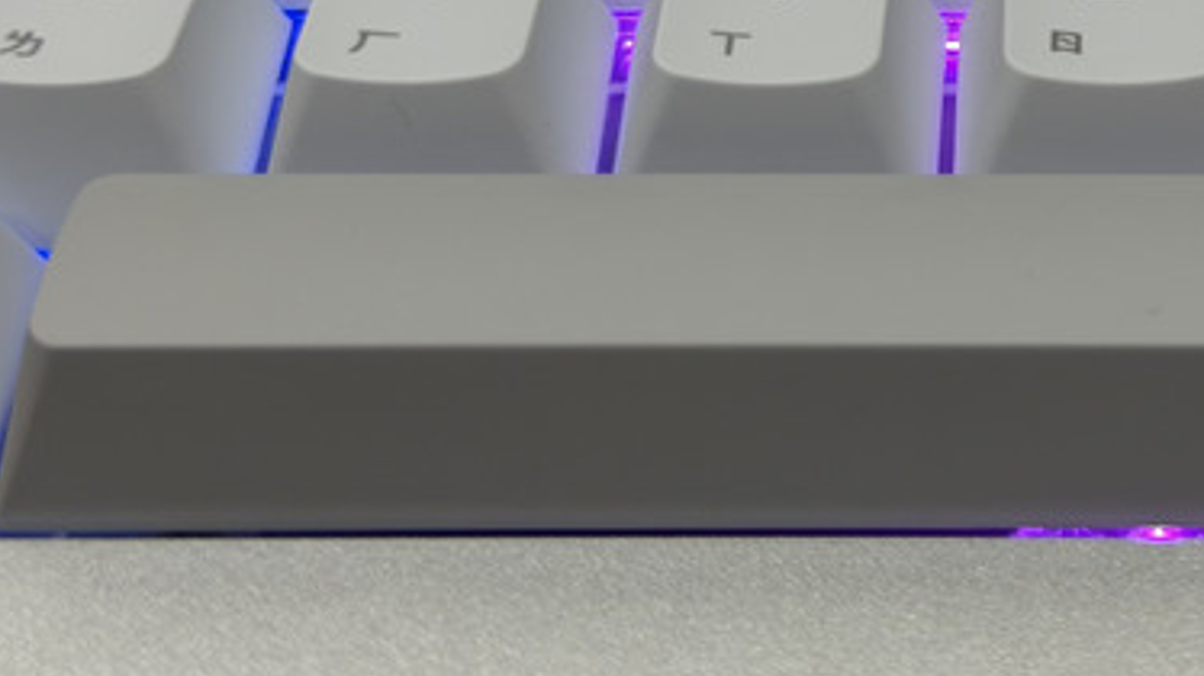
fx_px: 3478
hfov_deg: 19.2
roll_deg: +0.1
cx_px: 1162
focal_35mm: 109
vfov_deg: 10.8
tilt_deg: -31.1
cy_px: -198
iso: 100
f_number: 1.78
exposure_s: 1/120
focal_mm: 6.76
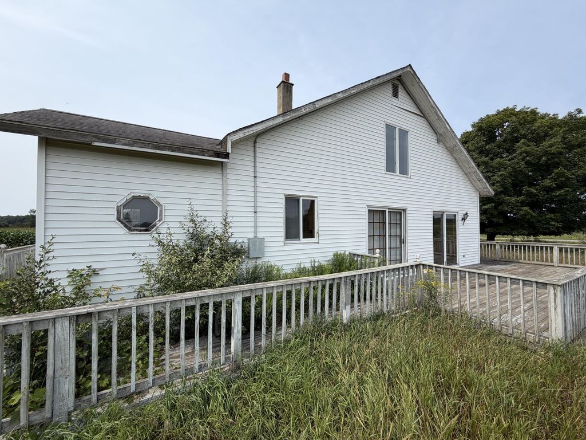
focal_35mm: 14
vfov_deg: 85.7
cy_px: 220
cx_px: 293
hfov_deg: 102.1
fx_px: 237
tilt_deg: +0.9
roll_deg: +0.5
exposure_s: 1/1001
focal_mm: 2.22
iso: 20
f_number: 2.2
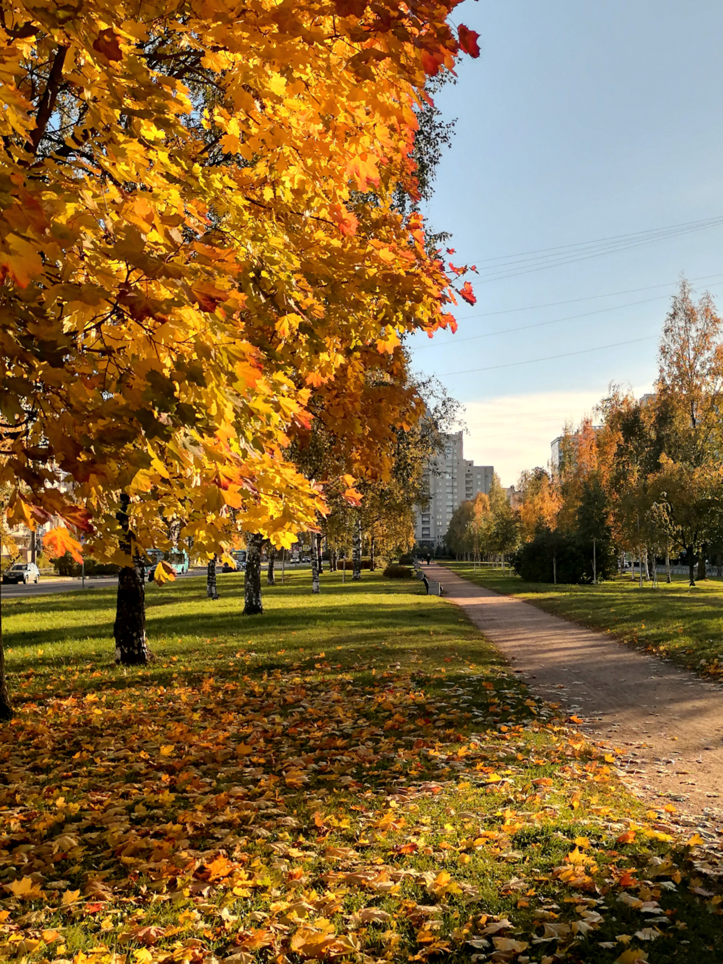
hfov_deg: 36.8
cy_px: 482
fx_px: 1086
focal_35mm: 39
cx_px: 362
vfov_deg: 47.9
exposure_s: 1/1429
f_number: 1.8
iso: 50
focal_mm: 5.4
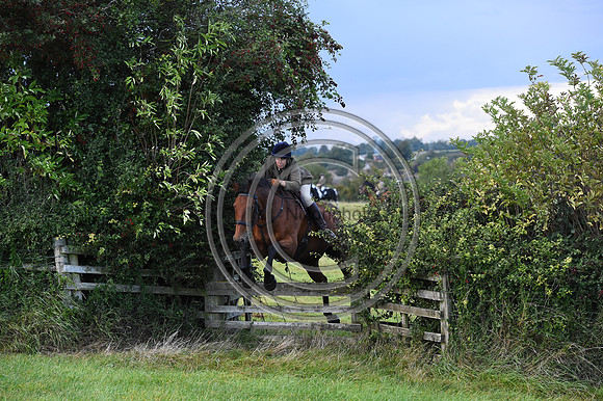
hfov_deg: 15.2
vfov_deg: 10.1
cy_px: 200
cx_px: 302
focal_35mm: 135
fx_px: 2260
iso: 3200
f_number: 5.6
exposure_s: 1/1250
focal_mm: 135
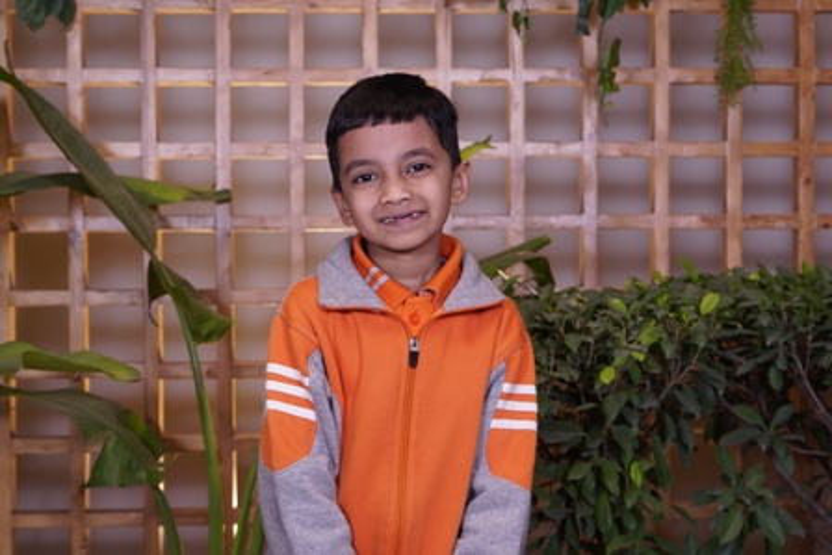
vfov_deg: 19.5
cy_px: 278
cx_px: 416
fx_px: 1618
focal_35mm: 70
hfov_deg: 28.8
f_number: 4.5
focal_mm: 47
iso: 400
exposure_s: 1/125
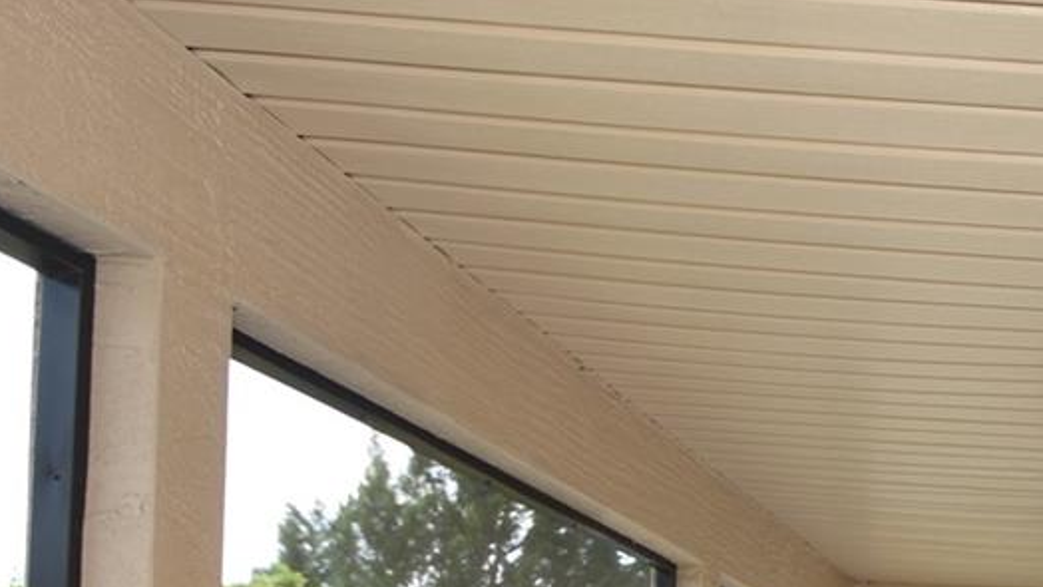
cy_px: 838
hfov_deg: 35.6
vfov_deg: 21.6
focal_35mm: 48
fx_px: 1328
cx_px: 1188
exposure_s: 1/125
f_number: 5.6
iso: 100
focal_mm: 10
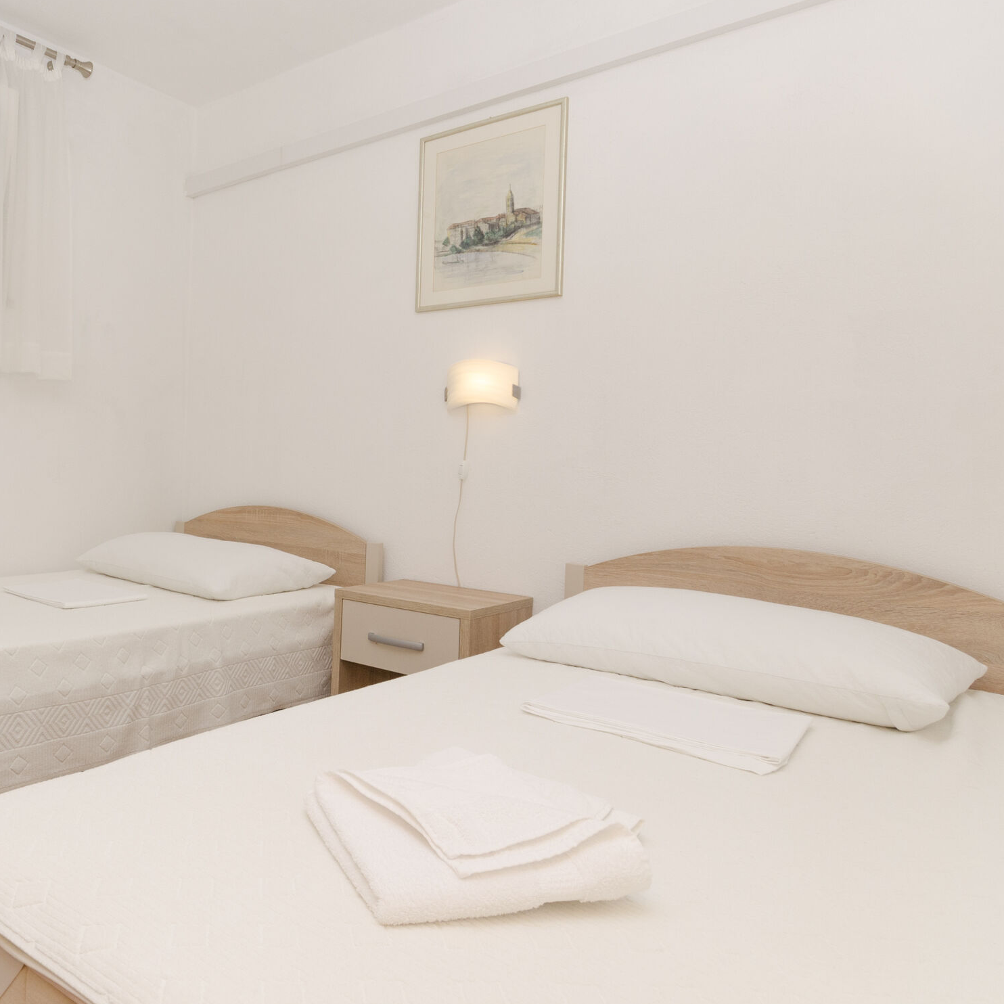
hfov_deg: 59.1
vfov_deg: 64.8
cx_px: 177
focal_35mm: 24
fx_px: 788
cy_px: 445
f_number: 8
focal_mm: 10
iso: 200
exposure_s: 1/200
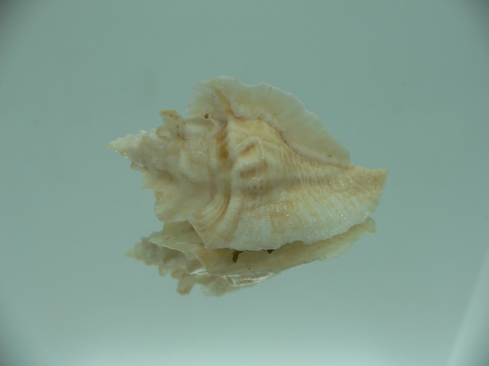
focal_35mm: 35
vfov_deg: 40.7
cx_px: 244
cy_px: 183
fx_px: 494
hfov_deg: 52.6
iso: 80
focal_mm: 4.6
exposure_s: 1/80
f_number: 2.8
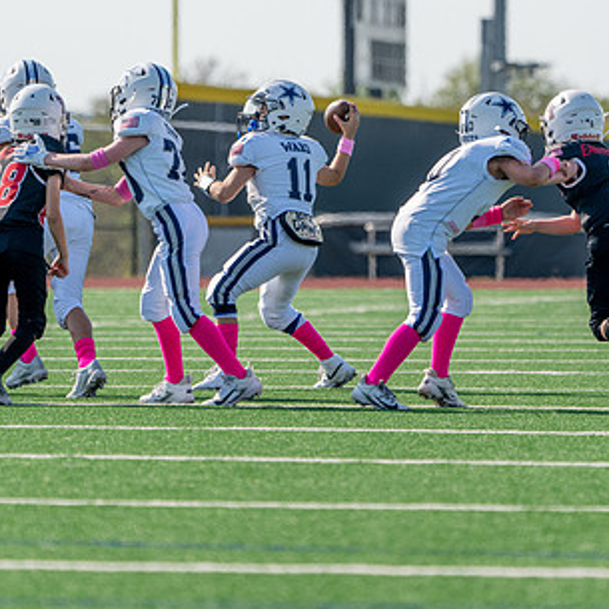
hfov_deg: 3.7
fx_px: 9514
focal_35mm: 478
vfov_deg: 3.7
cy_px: 202
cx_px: 268
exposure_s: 1/1250
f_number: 5.6
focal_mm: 276
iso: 250
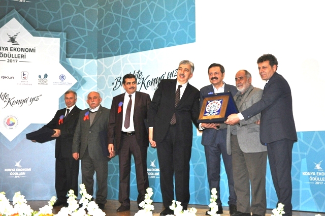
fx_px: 473
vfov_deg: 25.7
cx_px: 162
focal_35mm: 52
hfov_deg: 37.9
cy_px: 108
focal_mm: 35
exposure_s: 1/60
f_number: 4.2
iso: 800
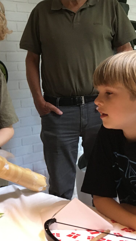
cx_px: -50
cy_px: 99
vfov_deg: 34.3
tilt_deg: -3.1
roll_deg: +1.7
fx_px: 391
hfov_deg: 18.1
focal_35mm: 61
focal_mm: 4.15
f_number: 2.2
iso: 200
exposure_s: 1/33
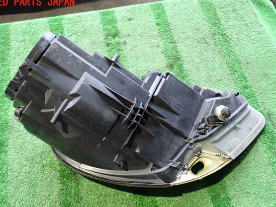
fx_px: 279
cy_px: 109
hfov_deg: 52.6
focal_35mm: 35
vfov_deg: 40.6
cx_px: 134
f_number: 2.4
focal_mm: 5.79
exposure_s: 1/30
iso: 800
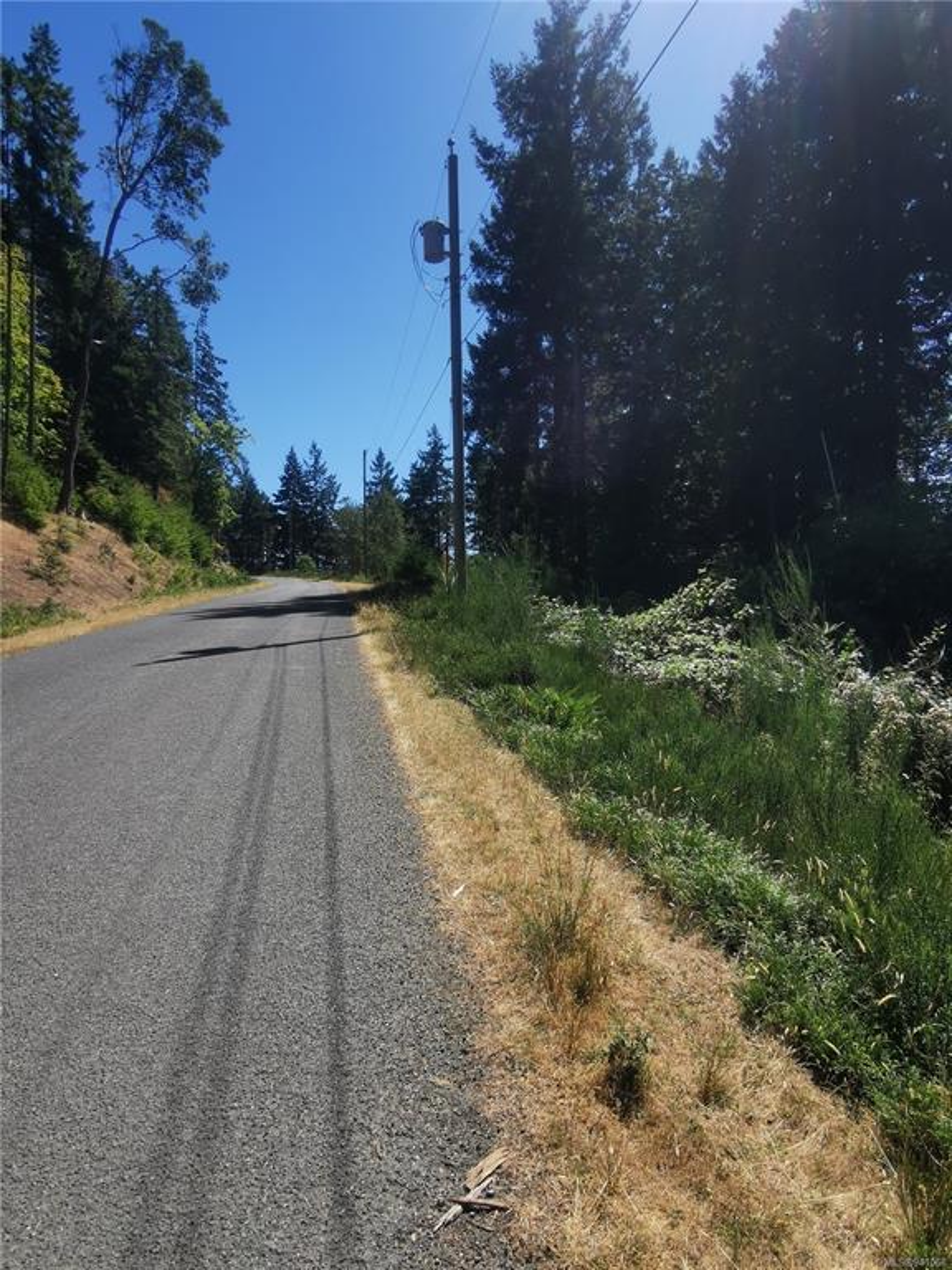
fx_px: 770
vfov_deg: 79.0
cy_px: 635
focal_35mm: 21
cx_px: 476
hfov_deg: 63.4
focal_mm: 2.35
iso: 50
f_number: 2.2
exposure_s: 1/974
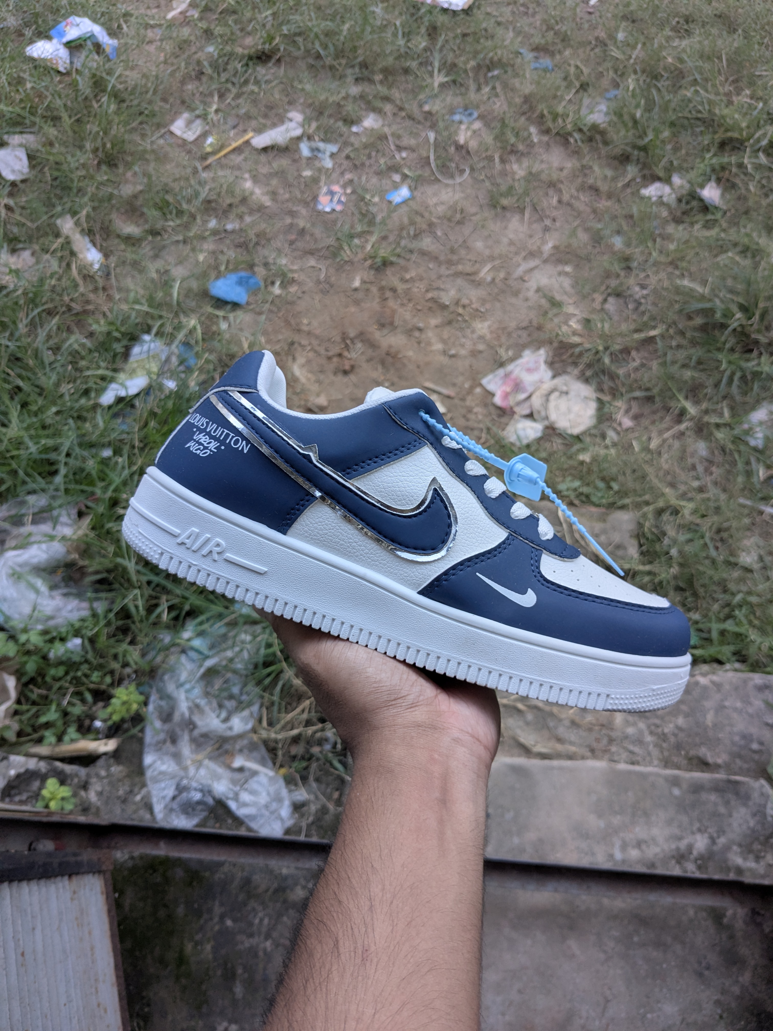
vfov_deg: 65.3
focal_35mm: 27
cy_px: 516
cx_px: 386
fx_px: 804
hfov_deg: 51.4
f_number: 1.73
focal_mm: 4.38
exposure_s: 1/33.3
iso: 57
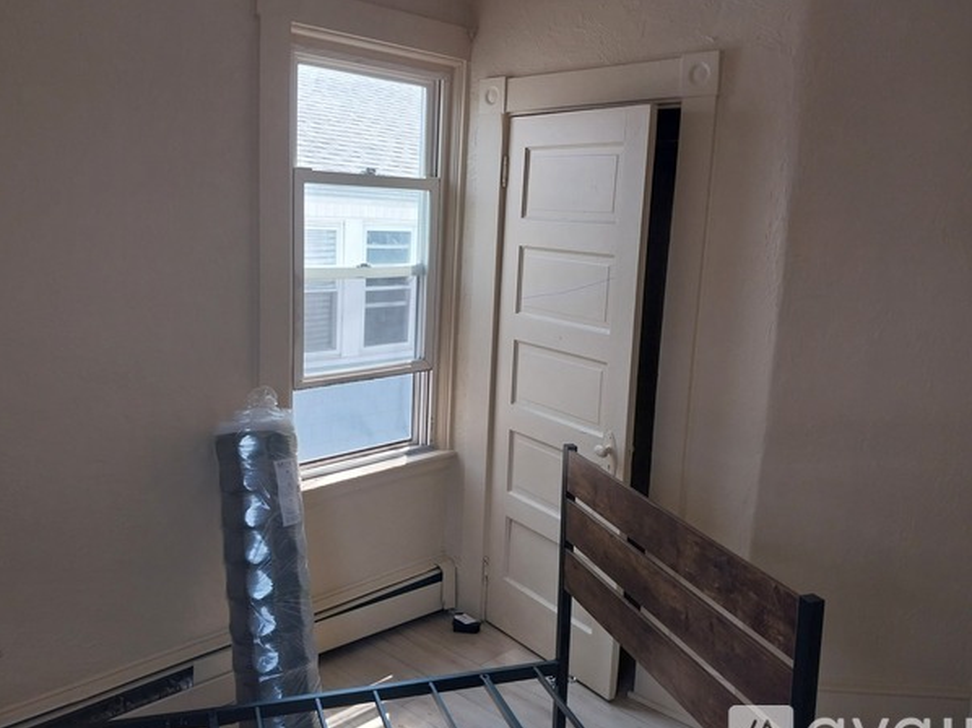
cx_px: 449
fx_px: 814
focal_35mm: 29
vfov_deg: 48.2
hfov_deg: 61.6
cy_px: 364
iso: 40
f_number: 1.8
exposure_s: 1/120
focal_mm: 4
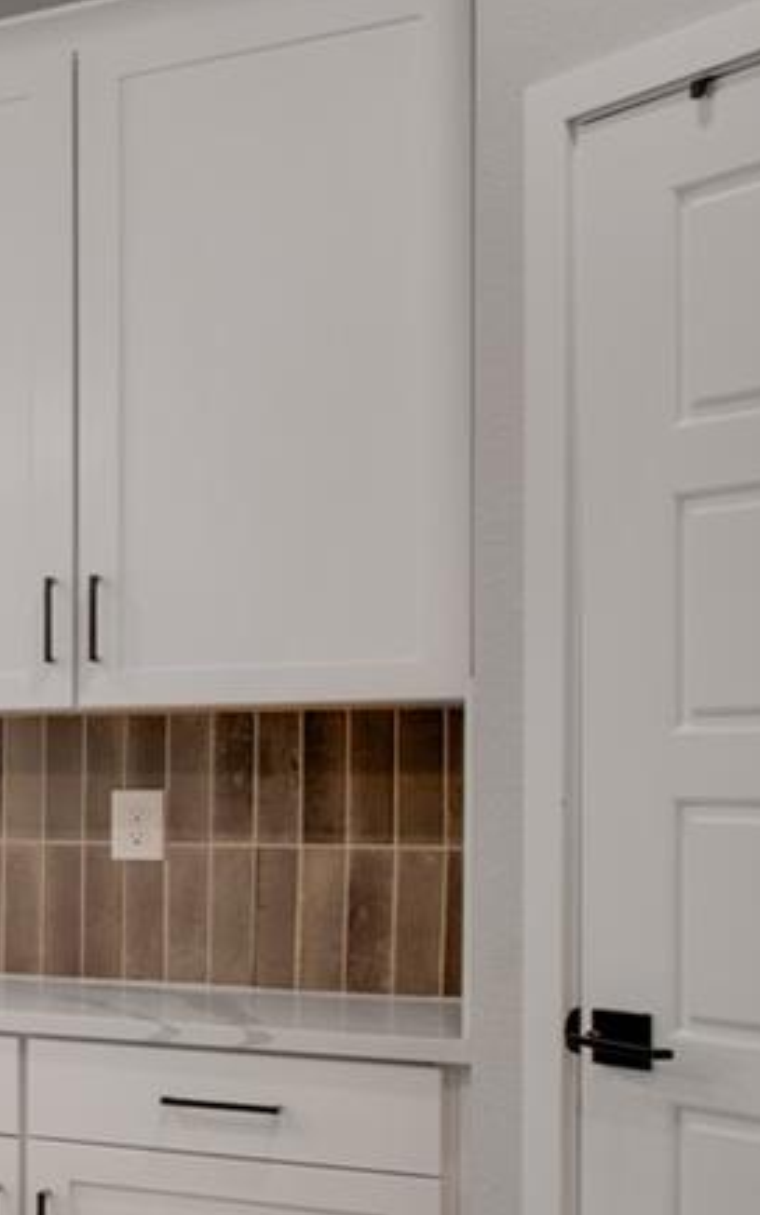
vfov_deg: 33.7
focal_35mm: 60
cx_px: -1305
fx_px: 1988
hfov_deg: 12.8
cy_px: 809
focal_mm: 16
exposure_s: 1/60
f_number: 8
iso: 400
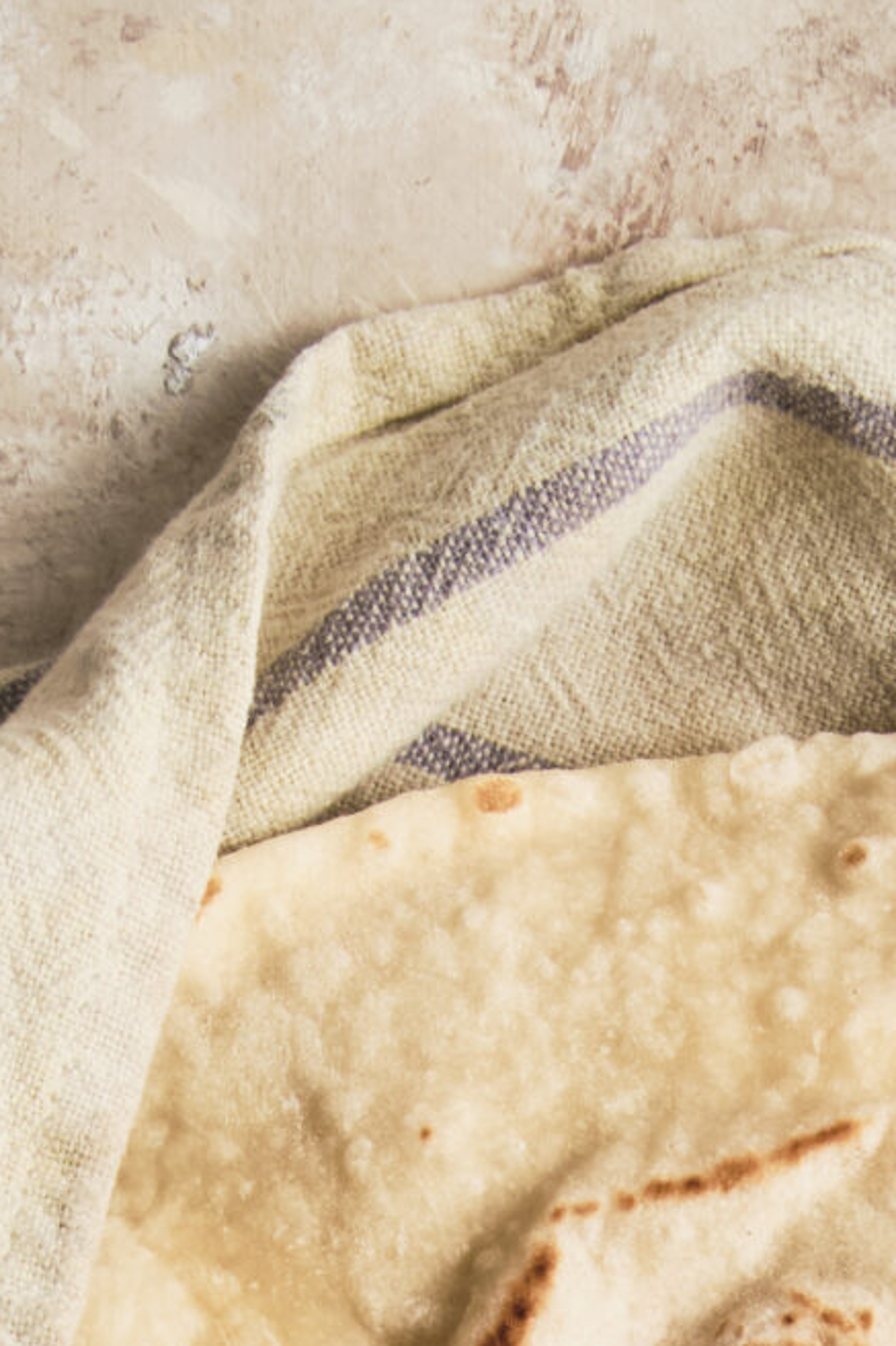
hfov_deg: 7.6
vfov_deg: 10.6
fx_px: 6723
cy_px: 2606
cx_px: 798
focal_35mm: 180
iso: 200
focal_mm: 27.4
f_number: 9
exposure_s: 1/100
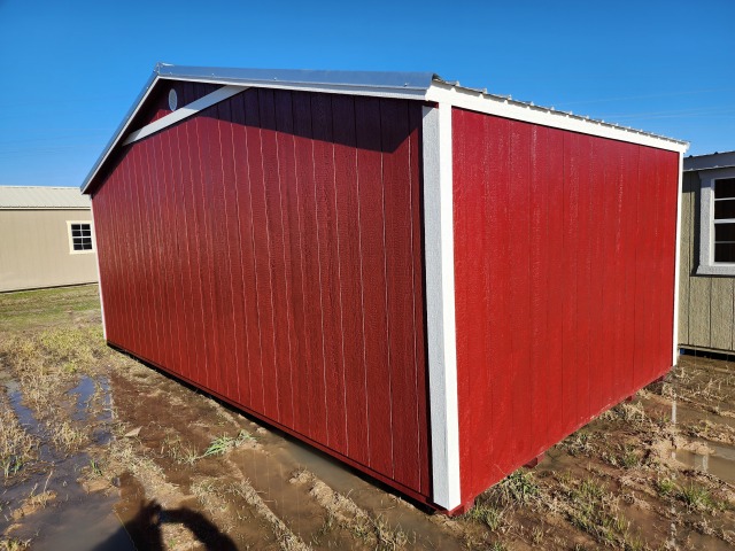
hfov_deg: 73.9
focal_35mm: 23
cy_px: 276
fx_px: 488
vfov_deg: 58.9
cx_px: 368
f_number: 1.8
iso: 12
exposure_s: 1/1099
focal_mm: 6.4
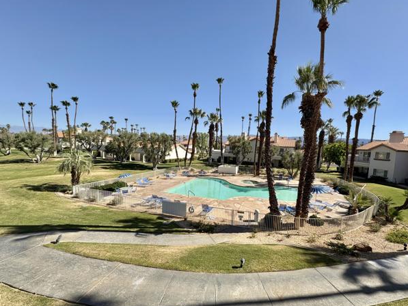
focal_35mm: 15
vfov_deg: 81.7
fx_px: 177
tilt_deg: -4.6
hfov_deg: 98.0
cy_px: 161
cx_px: 218
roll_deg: -1.9
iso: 50
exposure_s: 1/2273
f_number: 2.2
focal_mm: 2.22
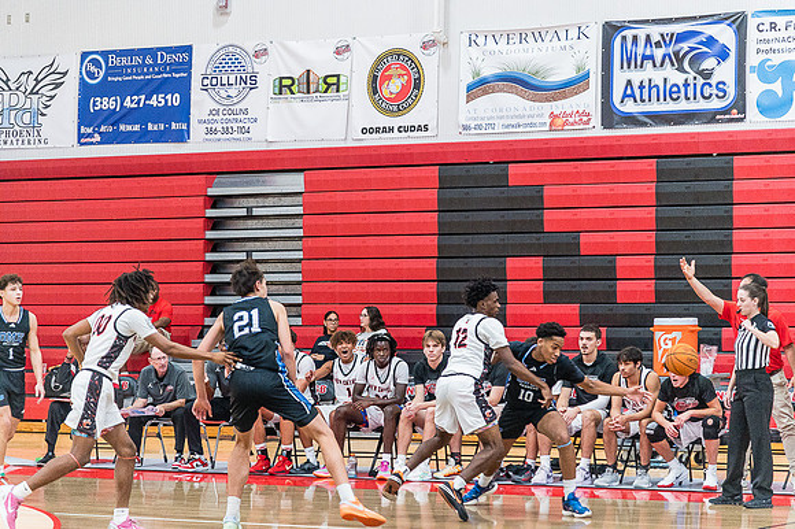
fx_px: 2648
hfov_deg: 17.1
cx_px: 398
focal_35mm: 120
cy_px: 264
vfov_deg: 11.4
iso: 5000
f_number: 4
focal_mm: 120
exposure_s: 1/320
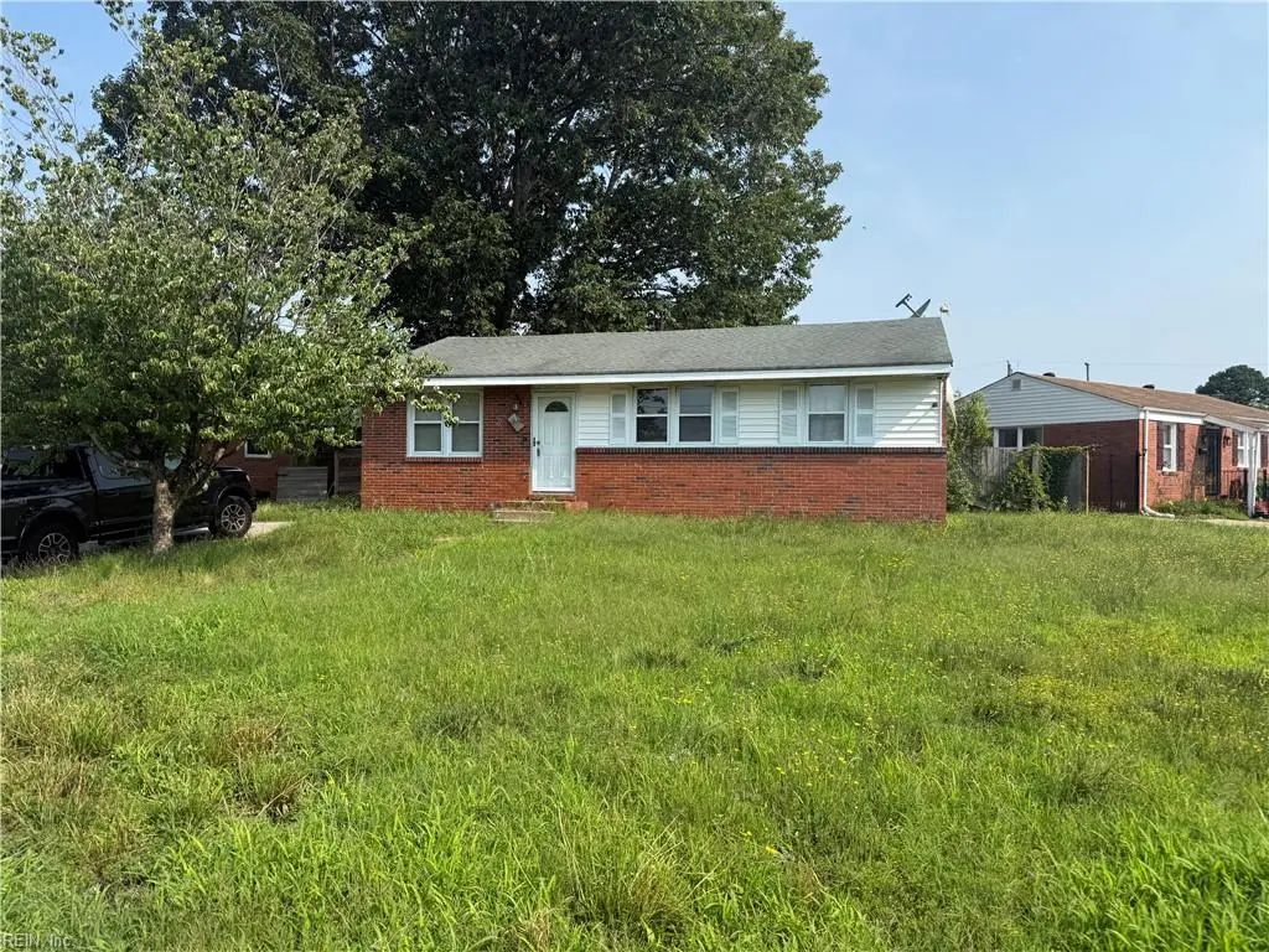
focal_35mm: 24
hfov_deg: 71.6
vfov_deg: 56.8
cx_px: 634
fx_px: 880
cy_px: 476
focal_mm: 6.76
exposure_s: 1/3584
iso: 80
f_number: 1.78
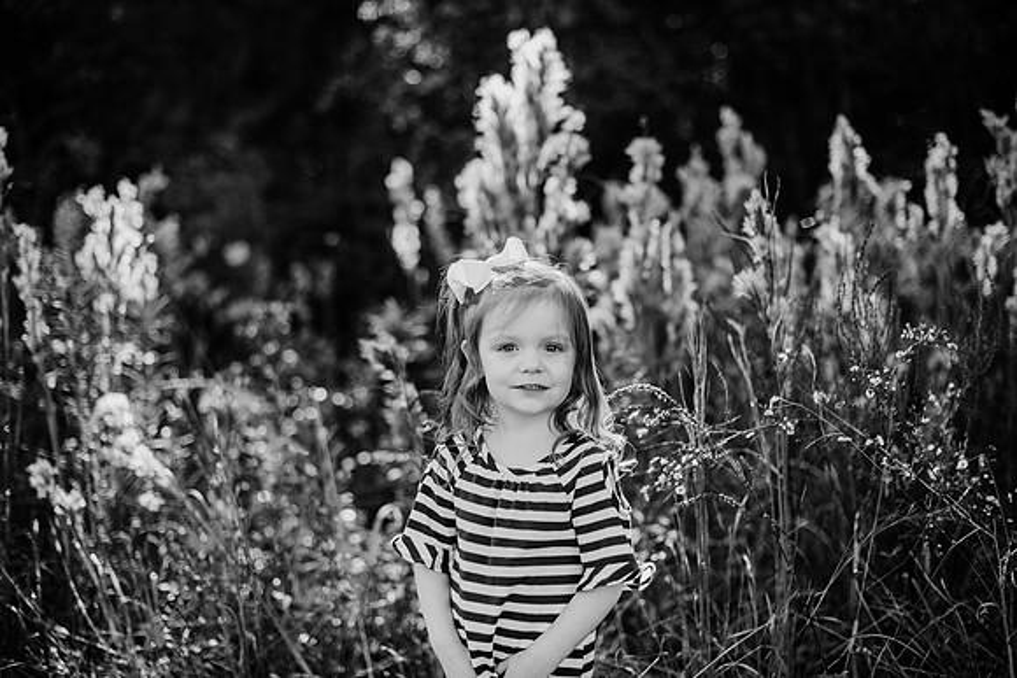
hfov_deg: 39.6
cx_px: 508
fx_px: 1413
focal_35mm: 50
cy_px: 339
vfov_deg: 27.0
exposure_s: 1/1000
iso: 200
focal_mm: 50
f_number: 2
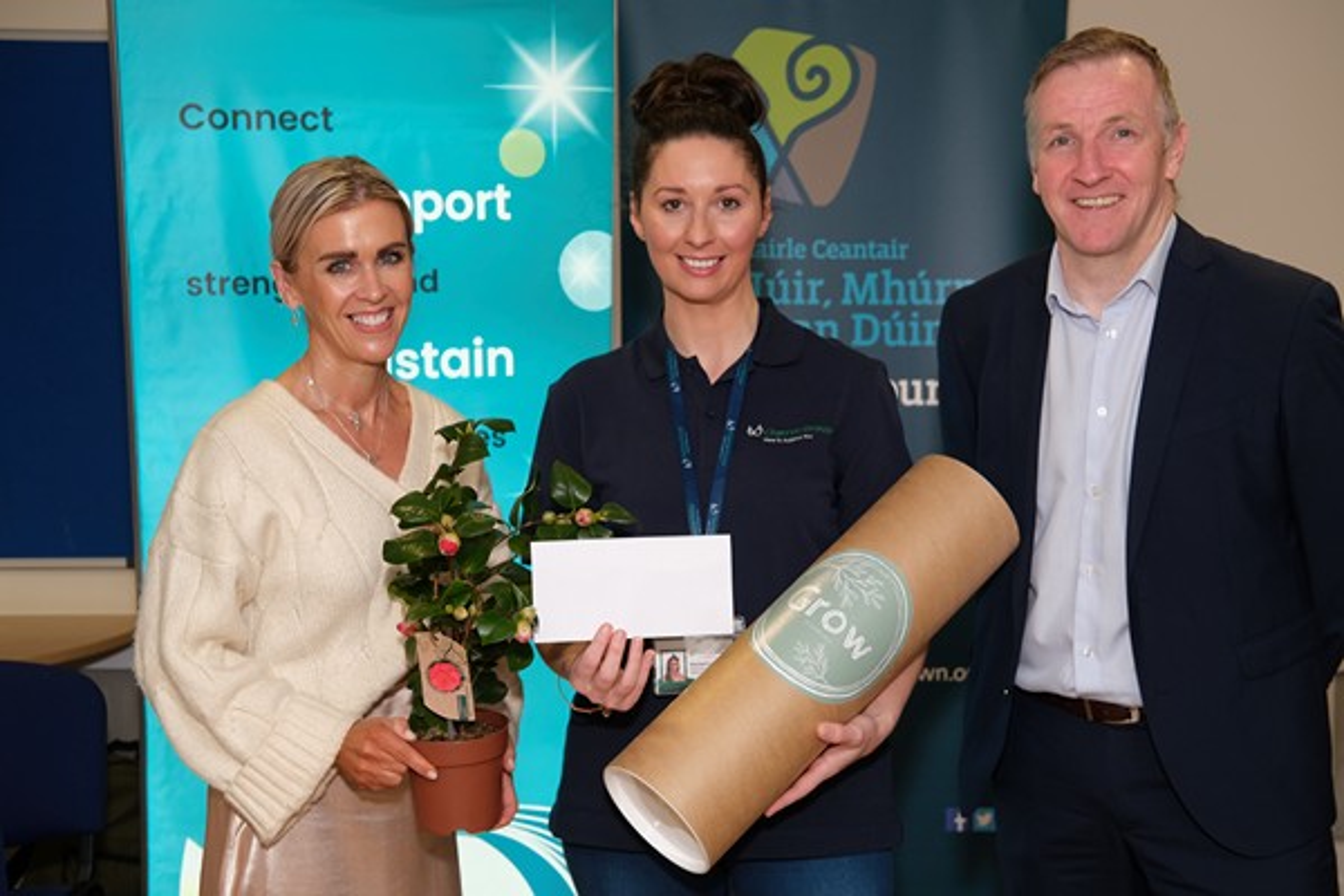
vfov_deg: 25.5
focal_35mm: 53
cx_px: 672
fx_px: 1979
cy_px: 448
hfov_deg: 37.5
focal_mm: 35
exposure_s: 1/125
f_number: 4
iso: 400
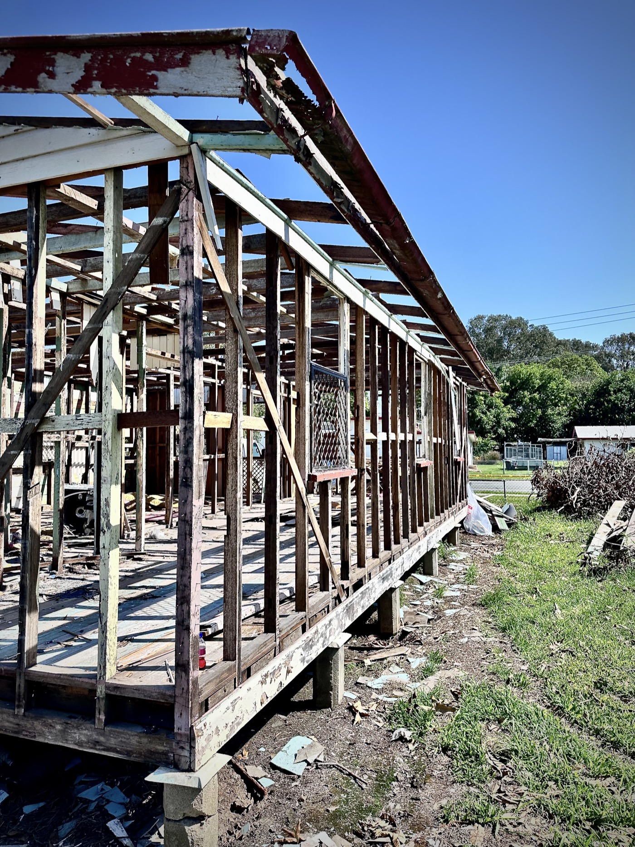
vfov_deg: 71.6
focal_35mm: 24
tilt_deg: +3.4
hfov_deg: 56.8
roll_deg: -0.4
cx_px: 318
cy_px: 424
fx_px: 587
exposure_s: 1/3861
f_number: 1.78
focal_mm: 6.86
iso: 80
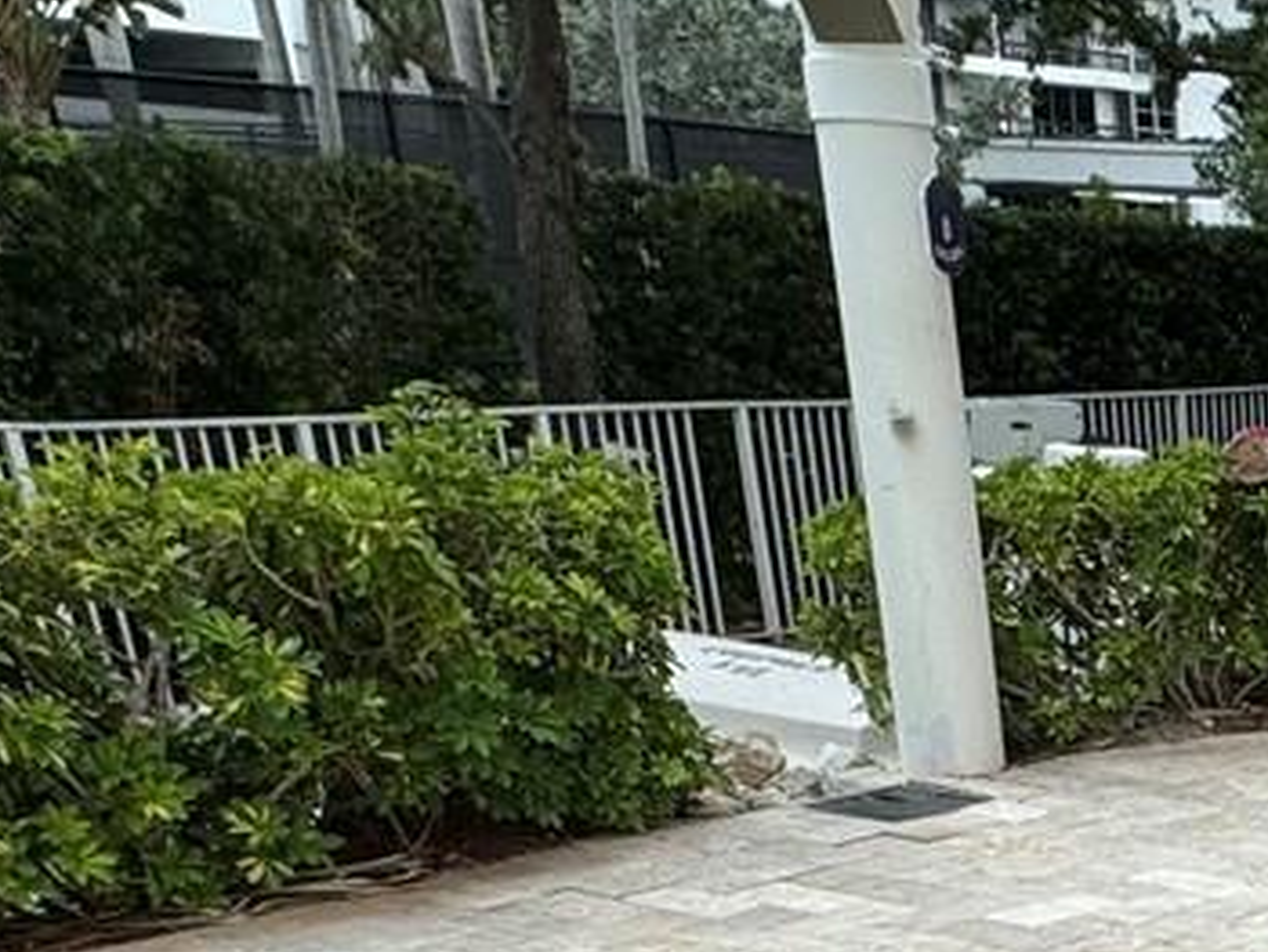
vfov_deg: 20.0
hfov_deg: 24.5
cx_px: 1830
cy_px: 1408
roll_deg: -3.0
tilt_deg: -25.5
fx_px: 2346
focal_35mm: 64
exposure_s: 1/596
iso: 40
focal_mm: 2.22
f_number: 2.2
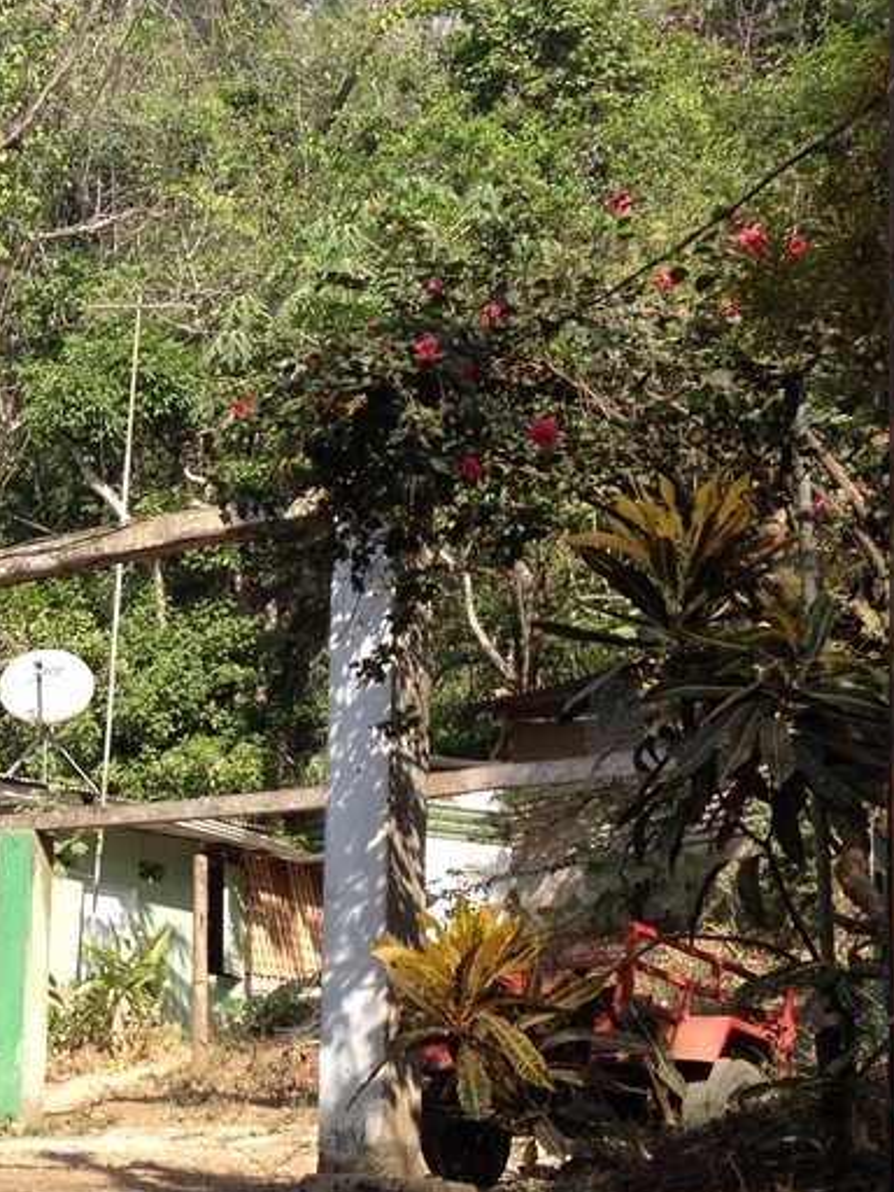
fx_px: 2824
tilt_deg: +4.5
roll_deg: -1.8
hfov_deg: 17.1
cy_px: 806
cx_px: -210
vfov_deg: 23.7
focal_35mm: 82
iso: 50
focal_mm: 4.28
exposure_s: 1/736
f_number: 2.4
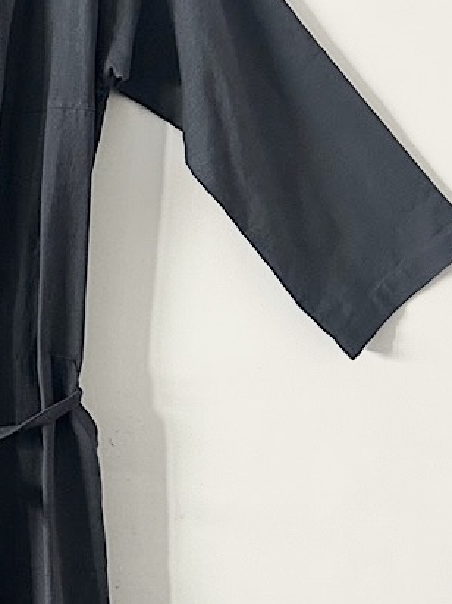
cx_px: -114
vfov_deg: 24.1
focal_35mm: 81
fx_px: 1411
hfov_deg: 17.2
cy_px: 387
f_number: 1.5
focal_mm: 5.7
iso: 250
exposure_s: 1/60
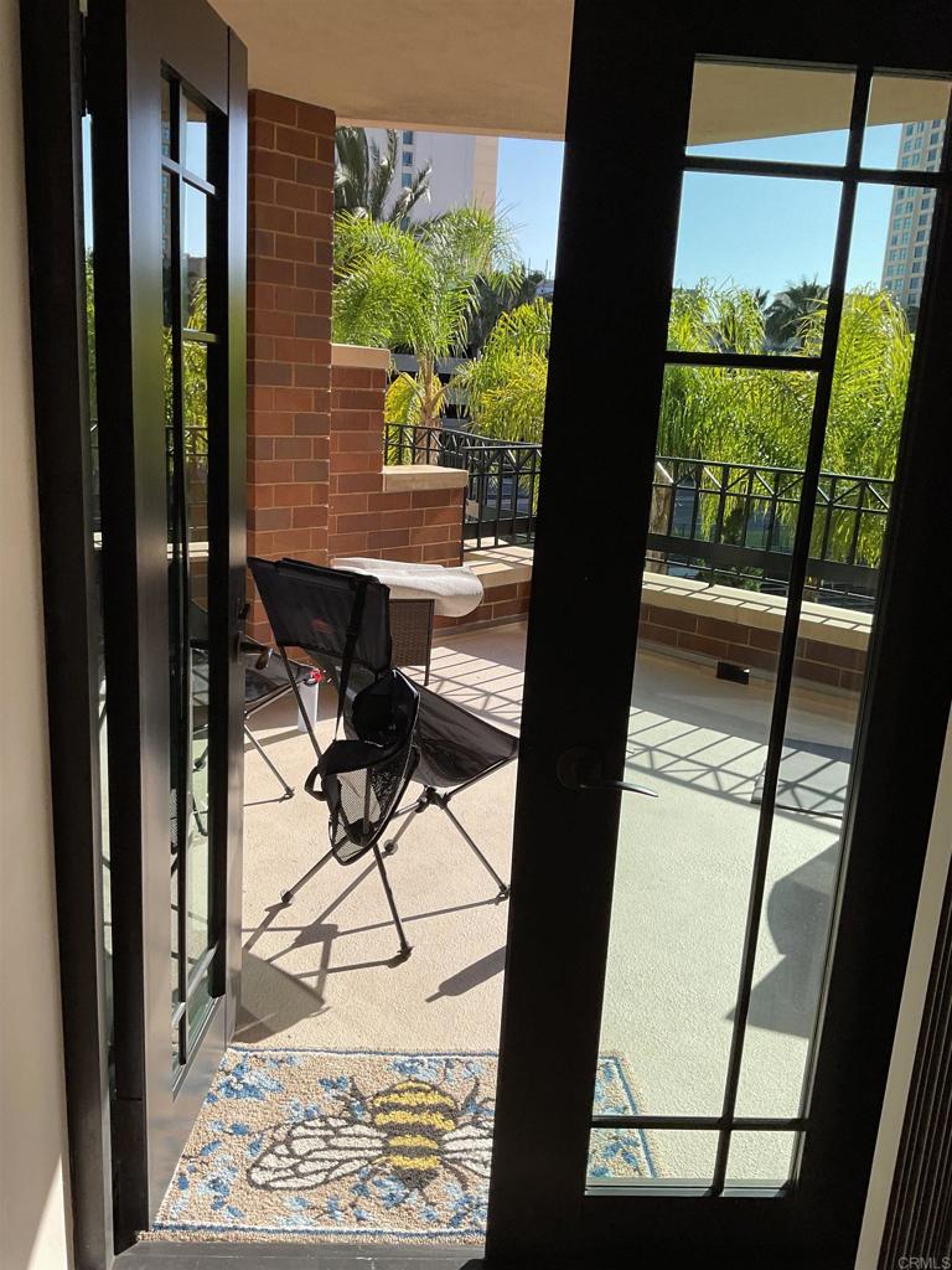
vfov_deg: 61.7
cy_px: 635
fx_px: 1063
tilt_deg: -15.4
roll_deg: -2.5
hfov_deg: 48.2
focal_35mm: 29
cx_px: 476
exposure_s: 1/1035
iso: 16
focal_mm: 3
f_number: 1.8
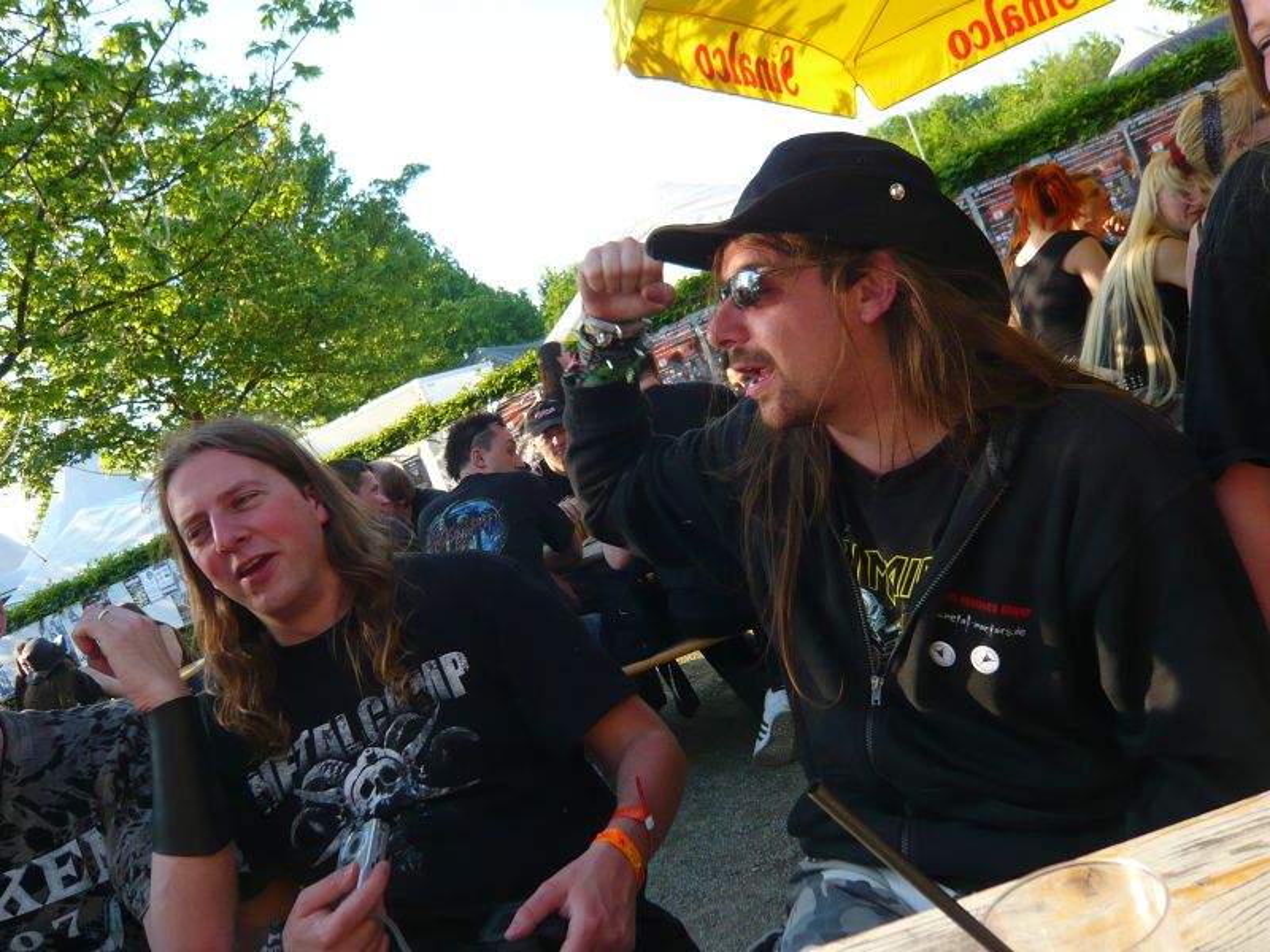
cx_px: 635
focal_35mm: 30
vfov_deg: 46.8
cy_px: 476
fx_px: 1101
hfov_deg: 60.0
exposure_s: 1/250
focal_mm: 4.6
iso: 100
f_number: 2.8
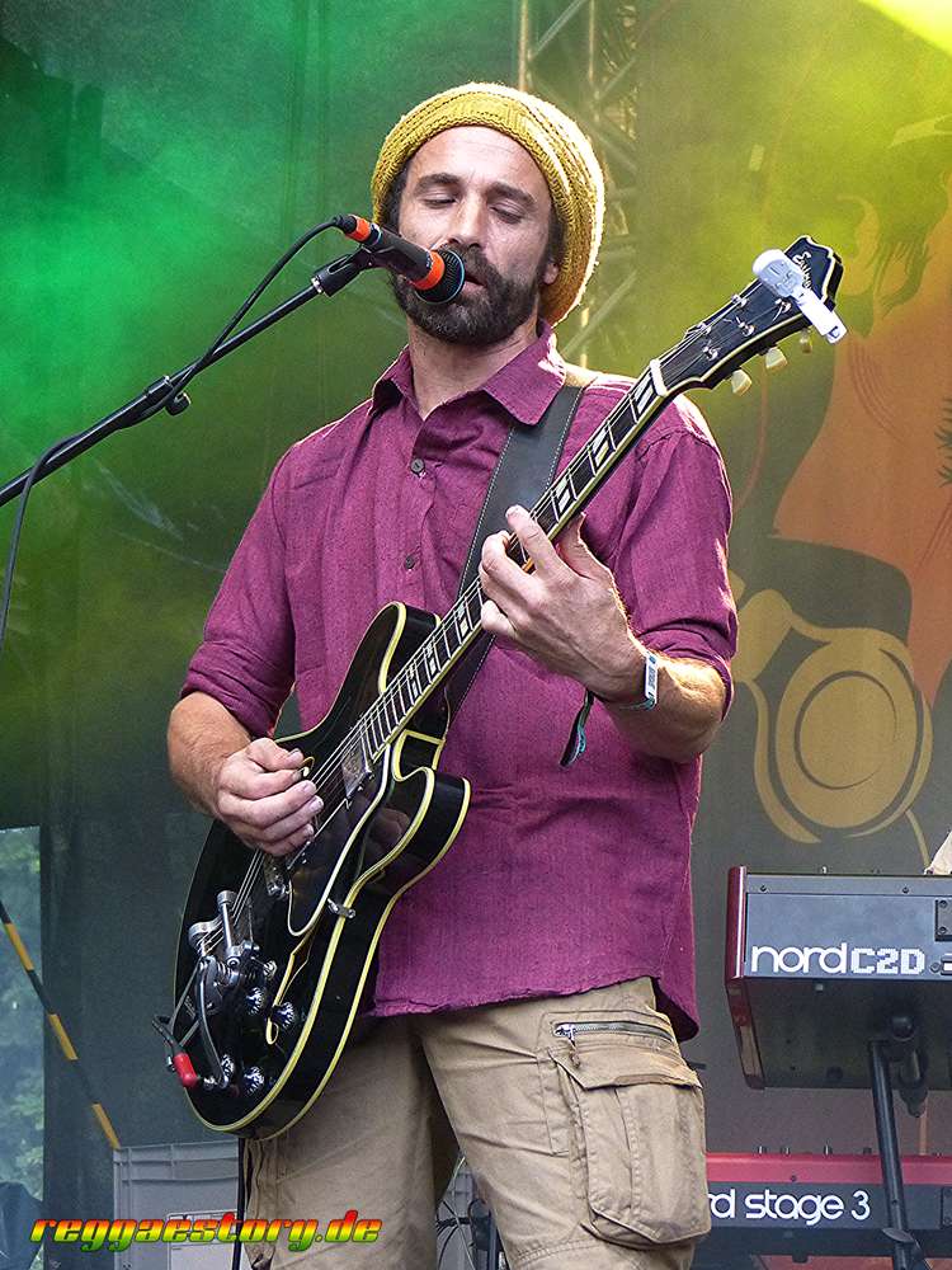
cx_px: 476
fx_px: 3814
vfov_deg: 18.9
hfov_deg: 14.2
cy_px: 635
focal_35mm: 104
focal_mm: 18.7
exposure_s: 1/125
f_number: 2.8
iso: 400
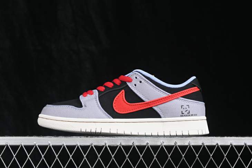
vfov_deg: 18.2
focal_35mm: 75
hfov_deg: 27.0
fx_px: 525
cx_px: 126
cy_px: 84
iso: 160
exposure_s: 1/60
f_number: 6.3
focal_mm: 50
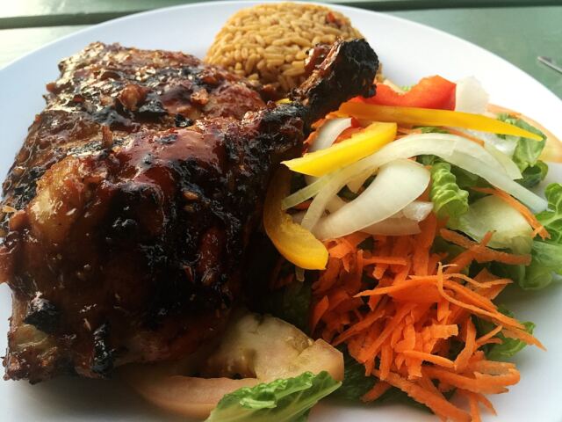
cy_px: 211
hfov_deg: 61.7
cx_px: 281
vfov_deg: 48.2
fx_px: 471
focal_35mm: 29
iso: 32
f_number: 2.2
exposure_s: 1/30
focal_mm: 4.15
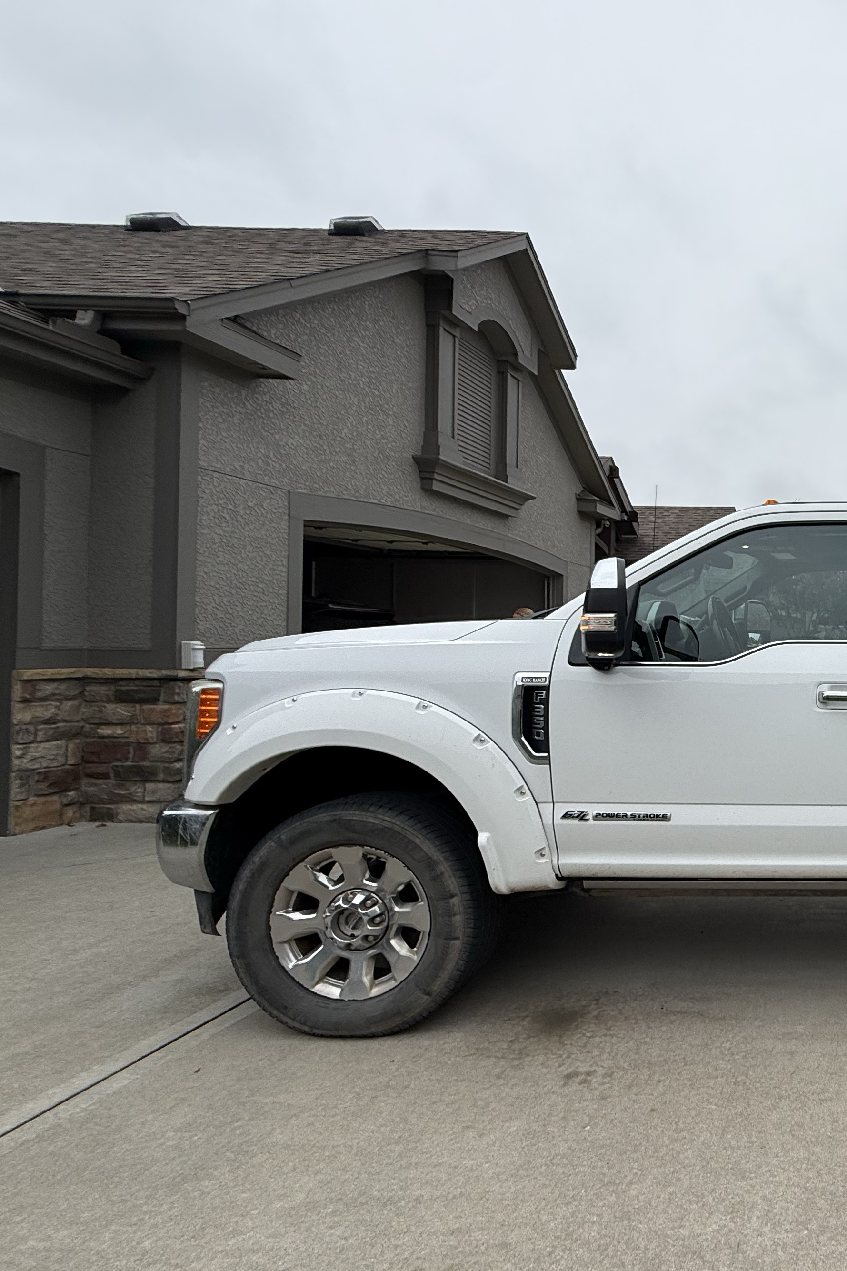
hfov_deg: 44.1
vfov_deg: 78.6
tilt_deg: +1.0
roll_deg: -2.0
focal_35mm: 22
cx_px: 928
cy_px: 641
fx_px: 776
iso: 50
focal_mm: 2.22
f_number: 2.2
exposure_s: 1/694
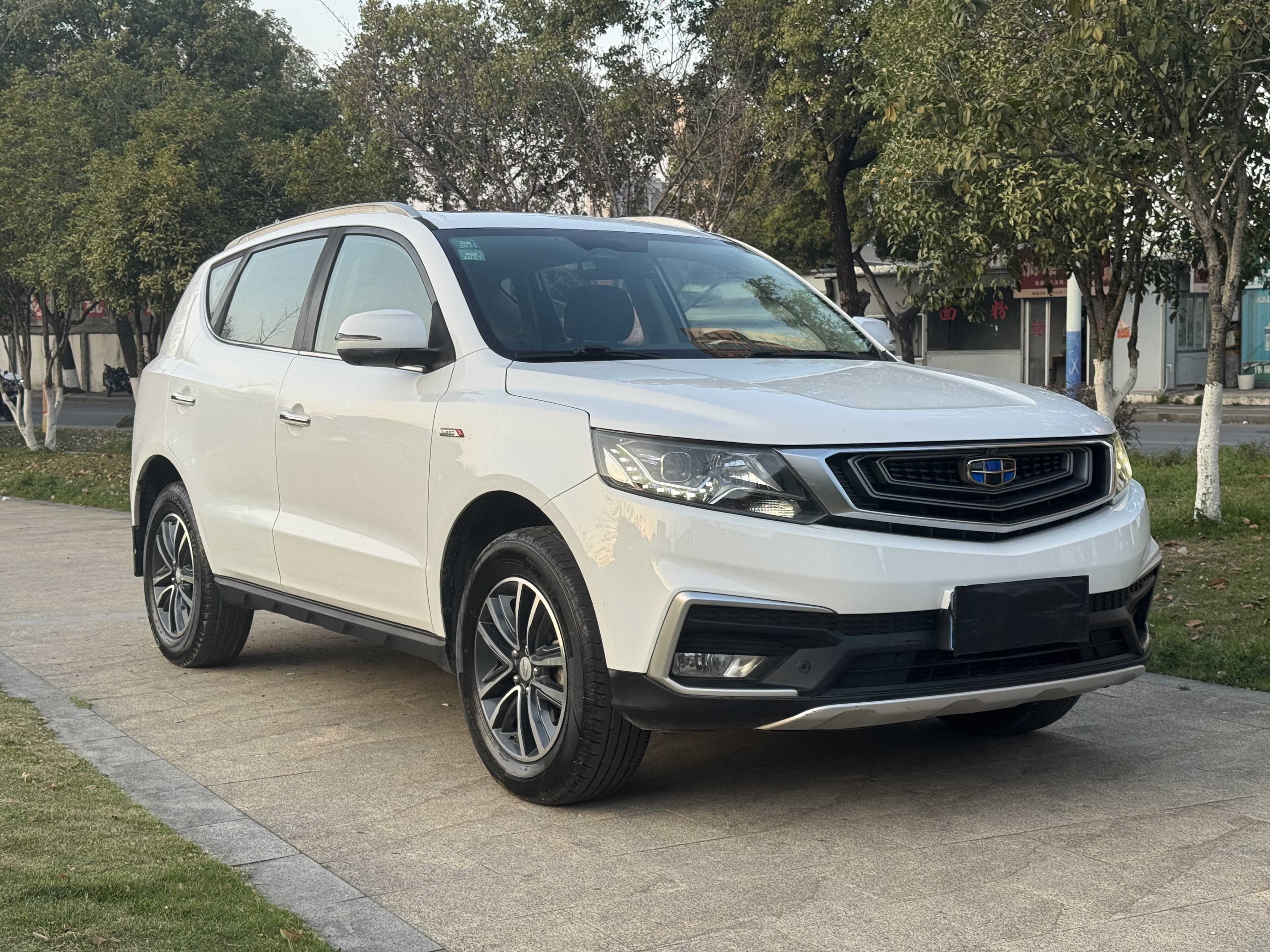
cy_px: 476
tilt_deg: -4.2
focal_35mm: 48
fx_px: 1761
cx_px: 635
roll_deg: +0.7
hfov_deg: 39.7
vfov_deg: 30.3
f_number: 1.78
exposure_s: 1/503
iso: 64
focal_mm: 6.76
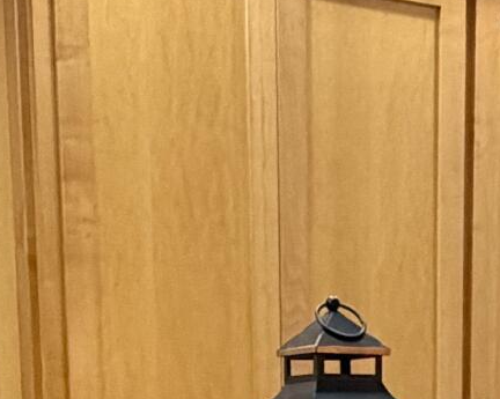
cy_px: 711
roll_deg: +1.1
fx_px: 1405
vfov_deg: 14.3
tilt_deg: -10.6
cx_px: 332
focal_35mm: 95
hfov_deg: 20.1
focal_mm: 2.22
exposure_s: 1/60
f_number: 2.2
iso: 400
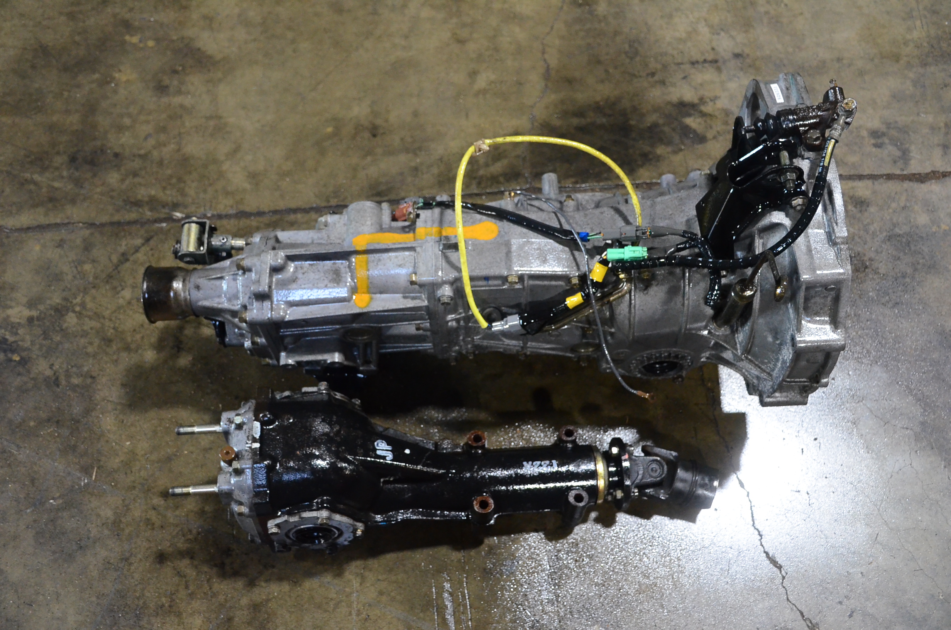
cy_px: 315
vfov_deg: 36.7
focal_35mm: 36
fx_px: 949
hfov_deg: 53.2
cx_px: 476
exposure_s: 1/80
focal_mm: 24
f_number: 4
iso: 2500
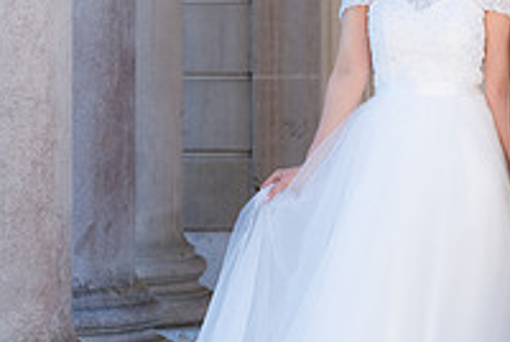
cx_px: 507
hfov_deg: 8.4
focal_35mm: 243
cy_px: 126
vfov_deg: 5.7
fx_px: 3448
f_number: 2.8
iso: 160
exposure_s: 1/400
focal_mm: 56
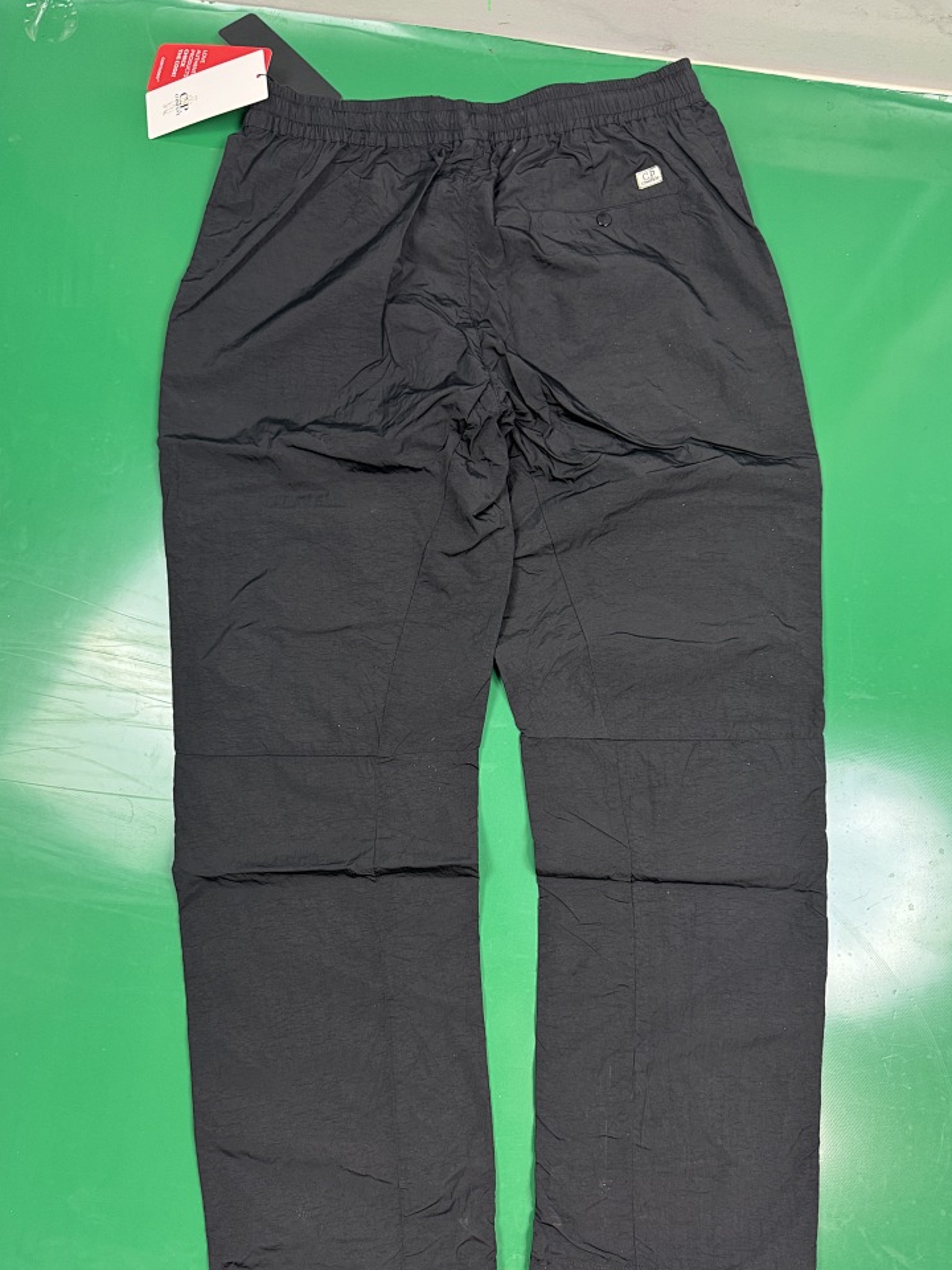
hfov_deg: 51.3
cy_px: 695
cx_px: 489
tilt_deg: -81.7
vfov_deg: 65.2
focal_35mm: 27
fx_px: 990
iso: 200
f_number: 1.78
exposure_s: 1/62
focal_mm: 6.76
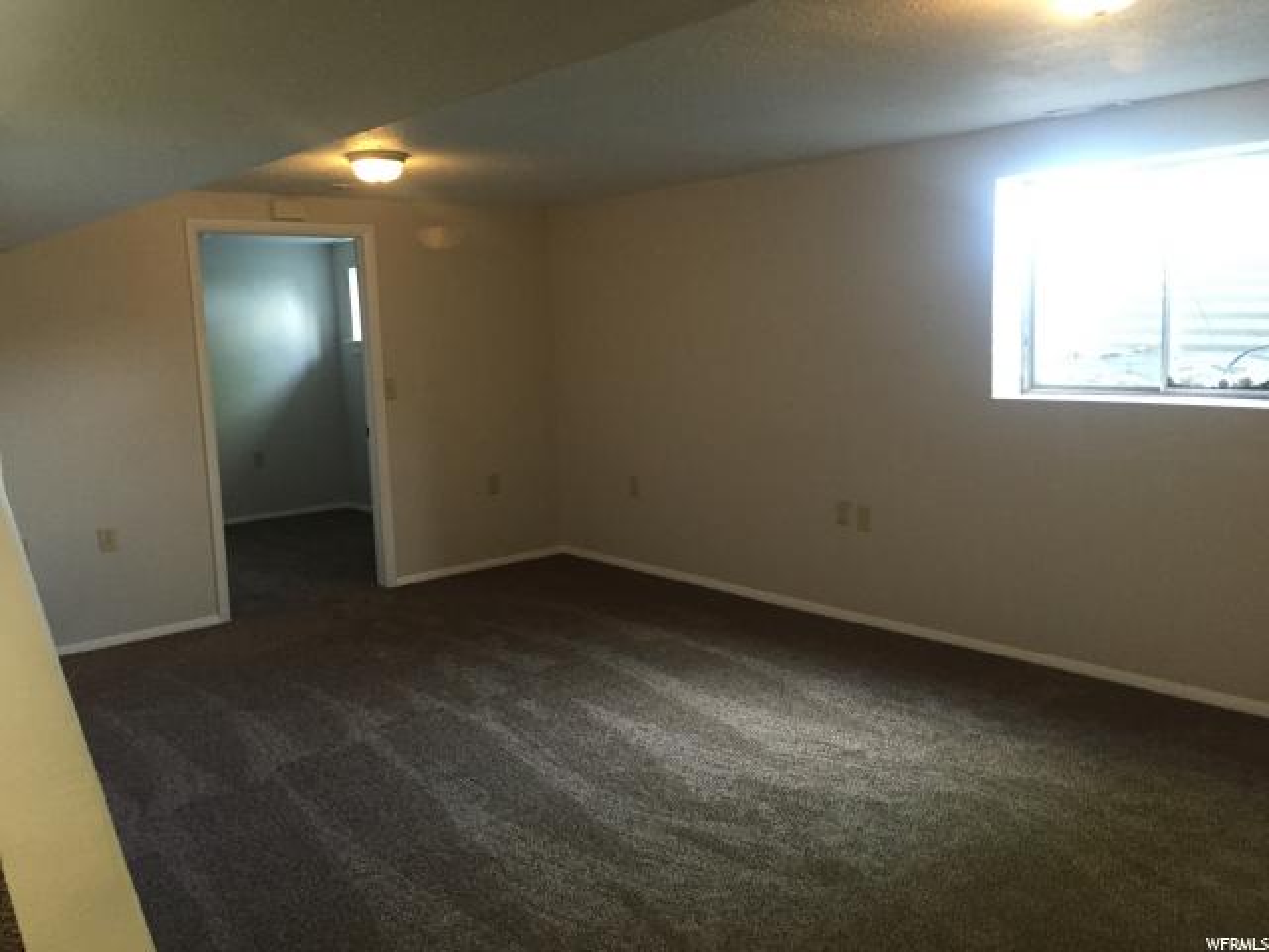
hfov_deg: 61.7
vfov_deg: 48.2
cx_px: 634
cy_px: 476
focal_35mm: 29
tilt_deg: -7.7
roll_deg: +0.8
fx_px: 1063
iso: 250
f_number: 2.2
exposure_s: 1/30
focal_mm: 4.15
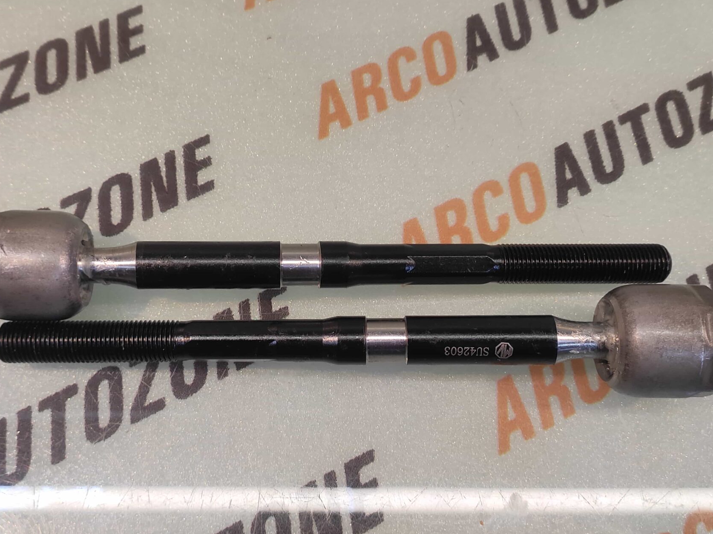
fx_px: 535
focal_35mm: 26
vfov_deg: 53.0
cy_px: 253
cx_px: 314
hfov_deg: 67.1
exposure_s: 1/33
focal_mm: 4.74
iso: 102
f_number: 1.79
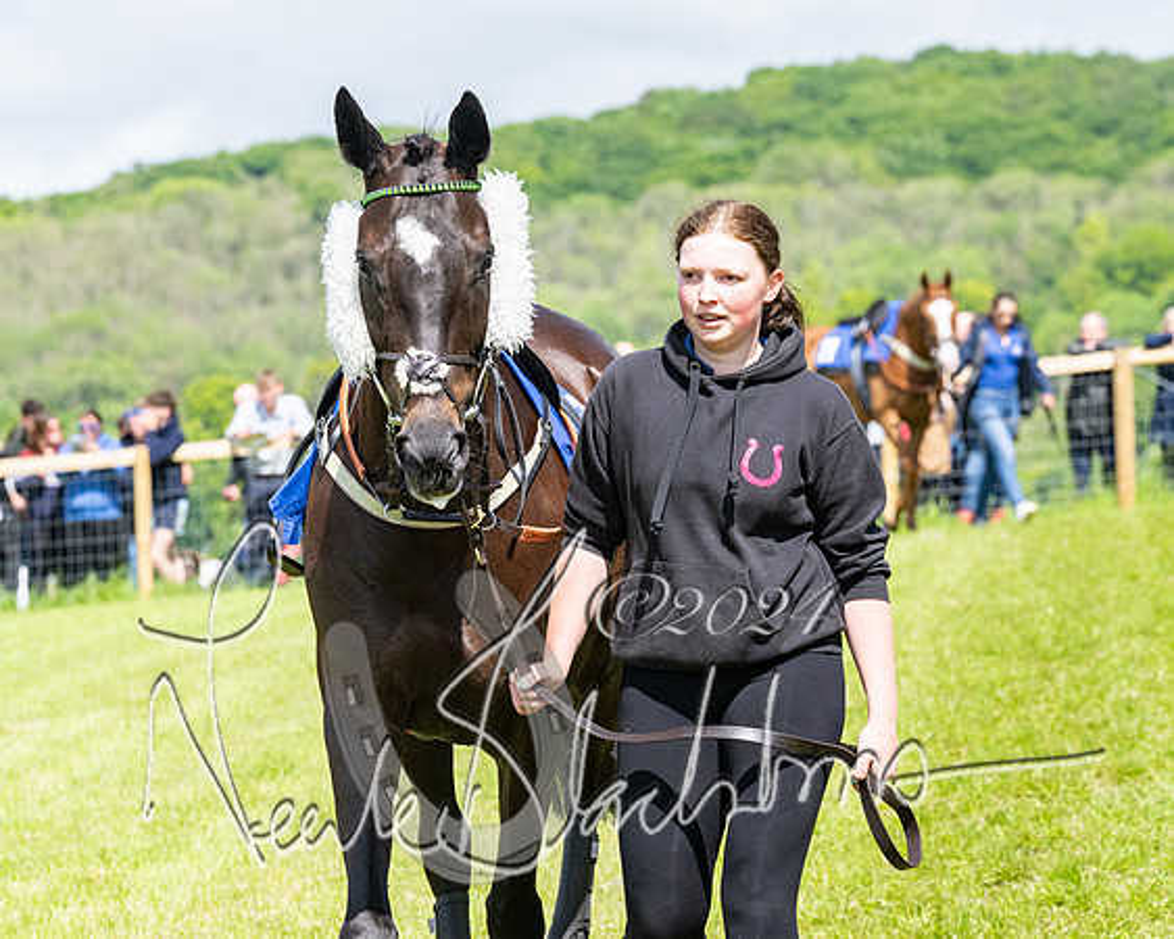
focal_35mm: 198
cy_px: 432
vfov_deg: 7.8
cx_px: 456
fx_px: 6874
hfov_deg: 9.8
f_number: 8
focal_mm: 160
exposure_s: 1/2500
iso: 800
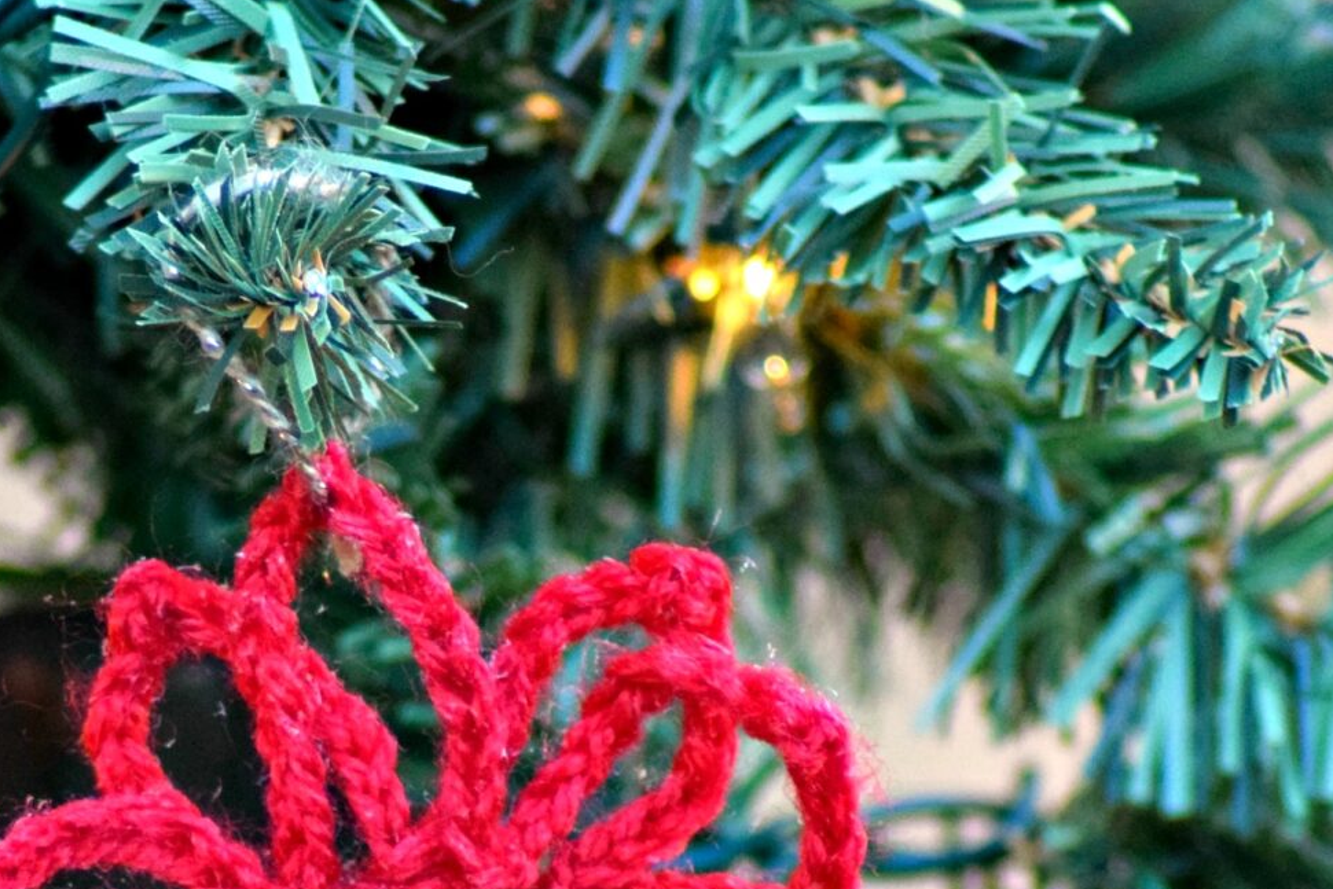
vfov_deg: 2.5
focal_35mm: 554
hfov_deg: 3.7
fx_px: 20515
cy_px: 917
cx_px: 410
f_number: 4.2
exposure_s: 1/500
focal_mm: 140
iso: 2500
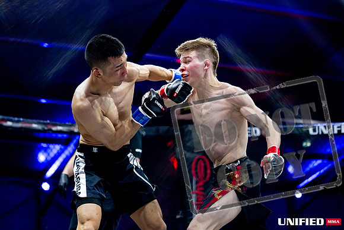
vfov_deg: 17.0
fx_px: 770
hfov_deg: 25.2
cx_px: 171
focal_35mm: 81
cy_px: 127
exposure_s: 1/1250
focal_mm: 70
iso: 3200
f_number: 2.8
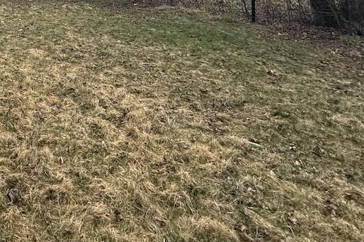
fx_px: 364
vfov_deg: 30.9
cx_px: 8
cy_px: -51
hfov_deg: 45.7
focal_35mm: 36
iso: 50
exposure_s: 1/921
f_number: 2.2
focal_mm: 2.22
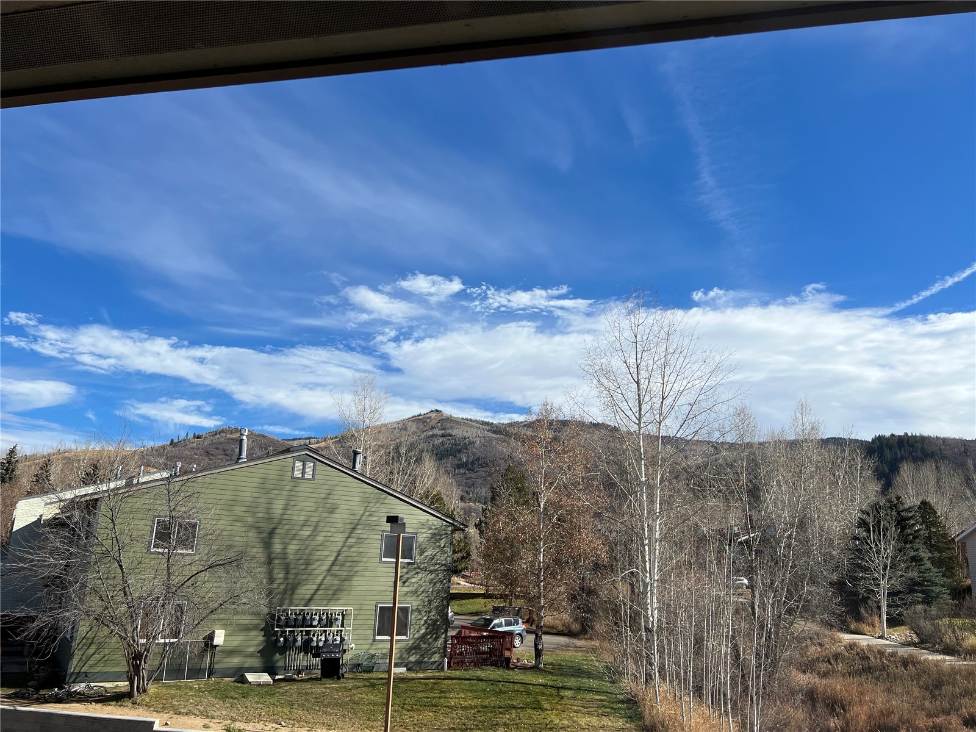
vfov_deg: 53.1
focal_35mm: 26
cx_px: 488
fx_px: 733
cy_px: 366
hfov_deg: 67.3
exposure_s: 1/4274
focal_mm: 5.7
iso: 50
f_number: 1.5
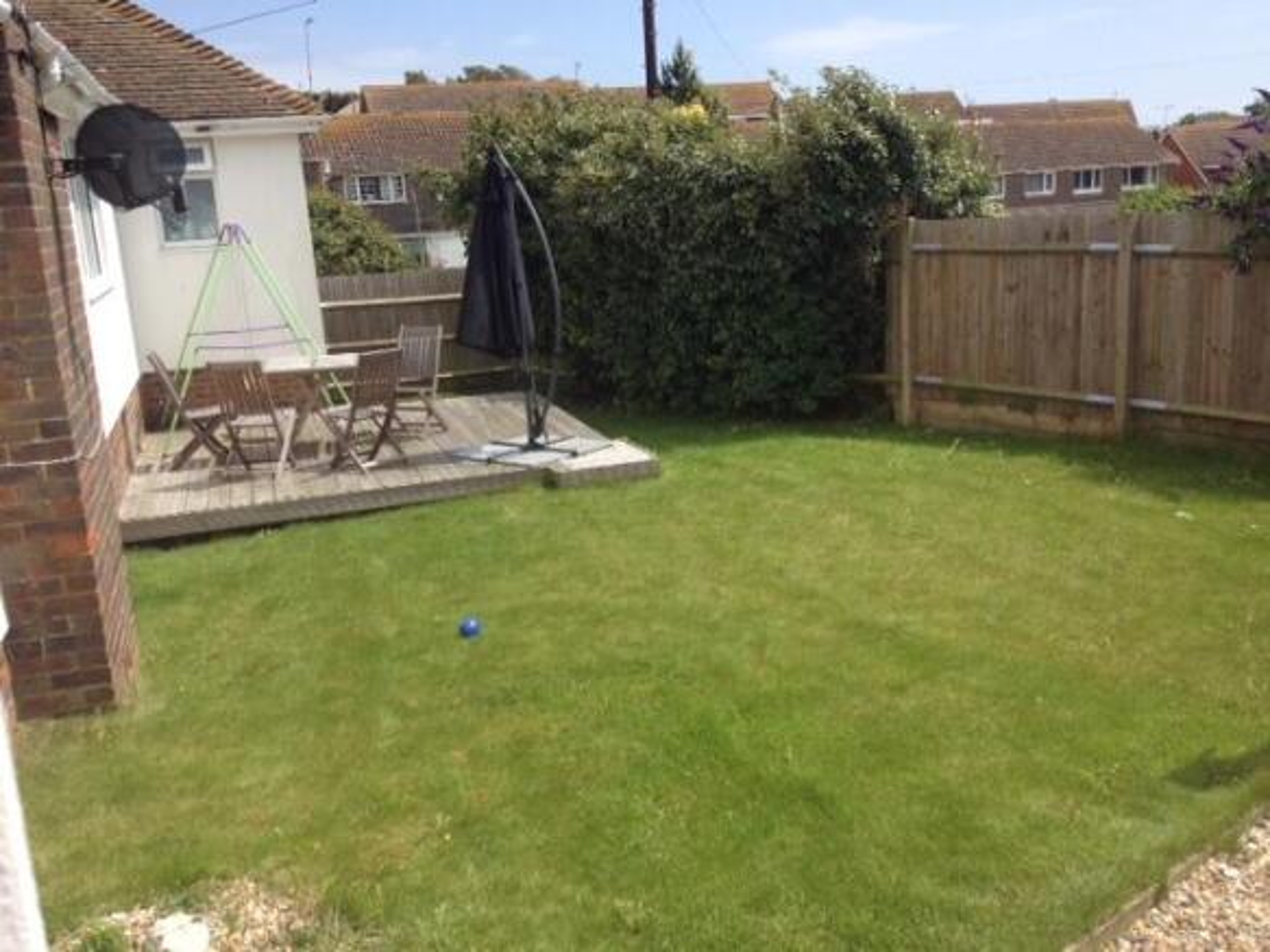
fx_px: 1284
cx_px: 635
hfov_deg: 52.6
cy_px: 476
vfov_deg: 40.7
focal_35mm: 35
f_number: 2.4
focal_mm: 4.28
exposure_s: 1/1577
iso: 64
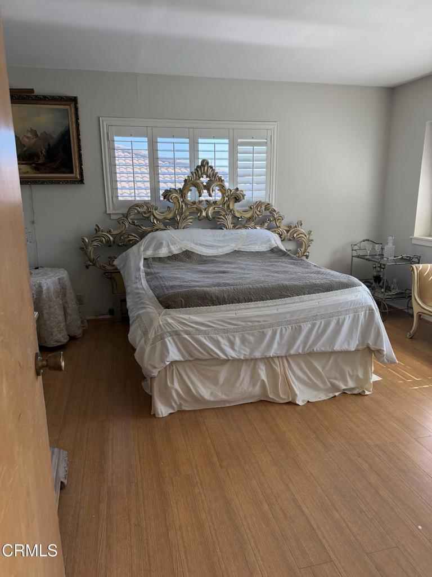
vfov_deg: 71.6
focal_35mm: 24
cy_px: 288
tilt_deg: -13.9
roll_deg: -0.4
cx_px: 216
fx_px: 399
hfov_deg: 56.8
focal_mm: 6.76
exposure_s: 1/220
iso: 160
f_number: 1.78
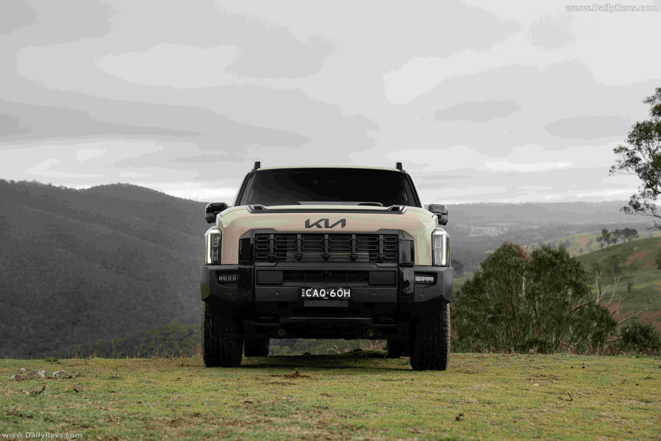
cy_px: 220
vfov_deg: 25.1
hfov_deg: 36.9
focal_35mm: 54
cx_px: 330
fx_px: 991
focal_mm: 54
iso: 800
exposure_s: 1/1000
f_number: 4.5
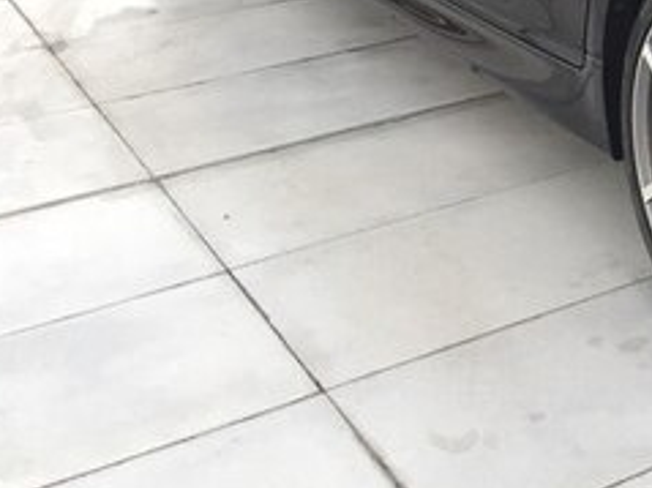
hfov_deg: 22.4
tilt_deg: -17.1
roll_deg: -1.9
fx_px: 1506
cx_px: 794
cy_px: -53
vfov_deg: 17.8
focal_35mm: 80
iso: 50
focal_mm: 4.15
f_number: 2.2
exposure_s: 1/33
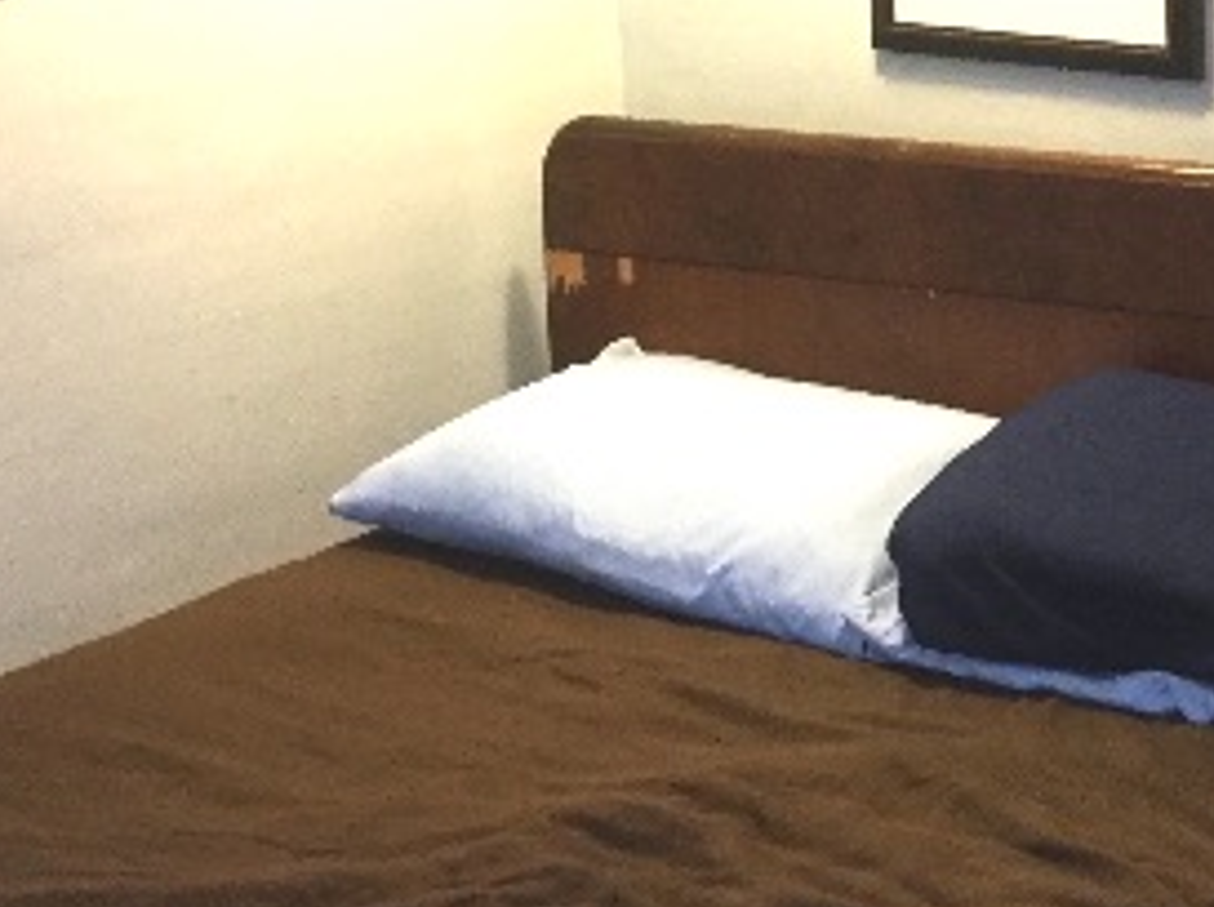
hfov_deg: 21.1
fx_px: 3187
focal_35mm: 91
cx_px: 1094
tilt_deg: -12.4
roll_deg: +2.0
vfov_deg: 16.1
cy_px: 147
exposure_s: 1/30
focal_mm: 3.3
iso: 100
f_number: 2.4
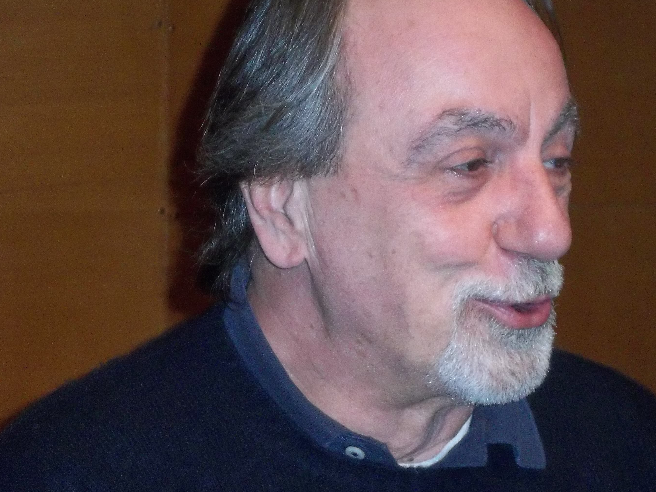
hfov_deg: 11.5
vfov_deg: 8.6
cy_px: 167
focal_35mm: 172
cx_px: 376
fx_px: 3260
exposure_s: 1/60
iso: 320
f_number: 5
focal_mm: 19.6
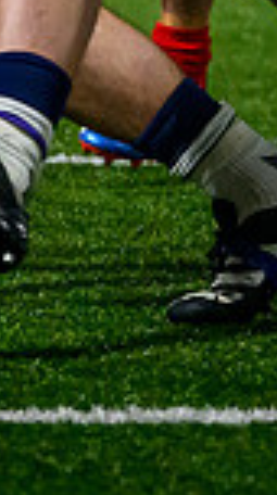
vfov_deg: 3.3
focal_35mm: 654
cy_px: 76
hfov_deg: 1.8
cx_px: -918
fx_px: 8578
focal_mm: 102
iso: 6400
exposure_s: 1/1600
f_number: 3.5
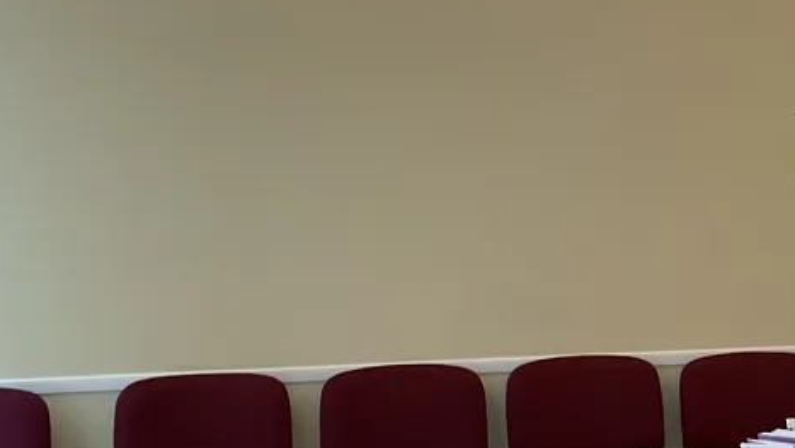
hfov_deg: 21.1
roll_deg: -0.5
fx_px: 2045
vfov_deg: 12.5
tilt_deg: -2.4
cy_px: 187
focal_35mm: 97
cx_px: 839
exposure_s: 1/94
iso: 64
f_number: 1.6
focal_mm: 4.2
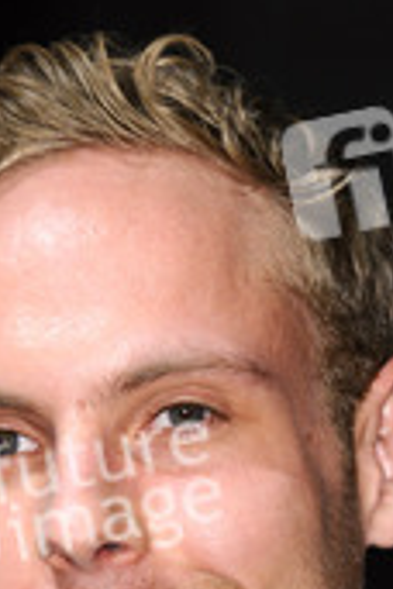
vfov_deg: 4.0
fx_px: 8353
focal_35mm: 510
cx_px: 147
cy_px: 675
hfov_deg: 2.7
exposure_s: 1/200
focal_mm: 145
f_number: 4.5
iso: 320
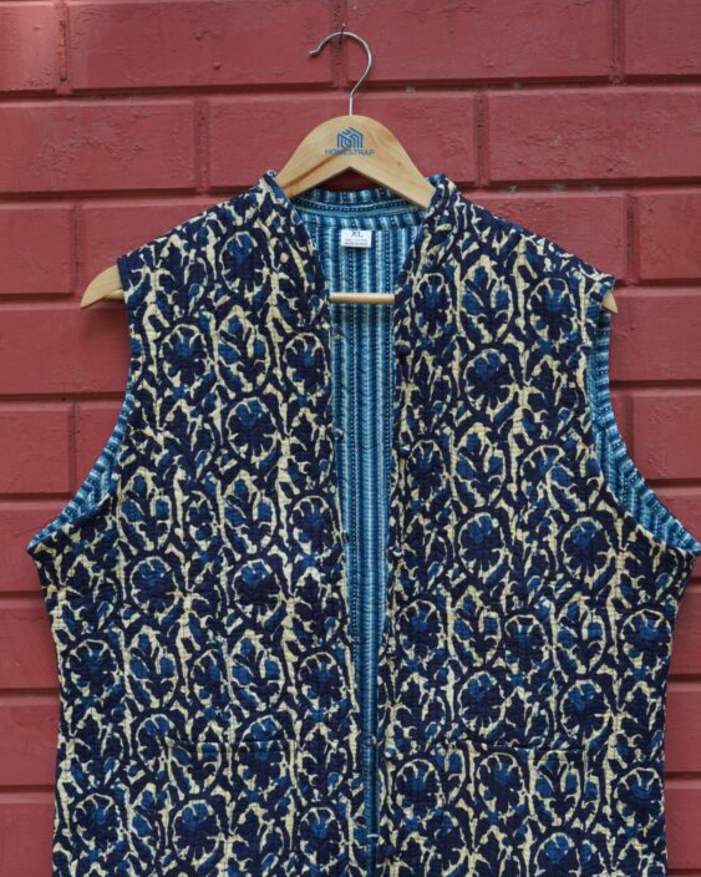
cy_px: 547
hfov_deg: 25.4
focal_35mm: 60
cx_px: 364
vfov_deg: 31.3
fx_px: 1556
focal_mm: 50
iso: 800
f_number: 8
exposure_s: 1/160
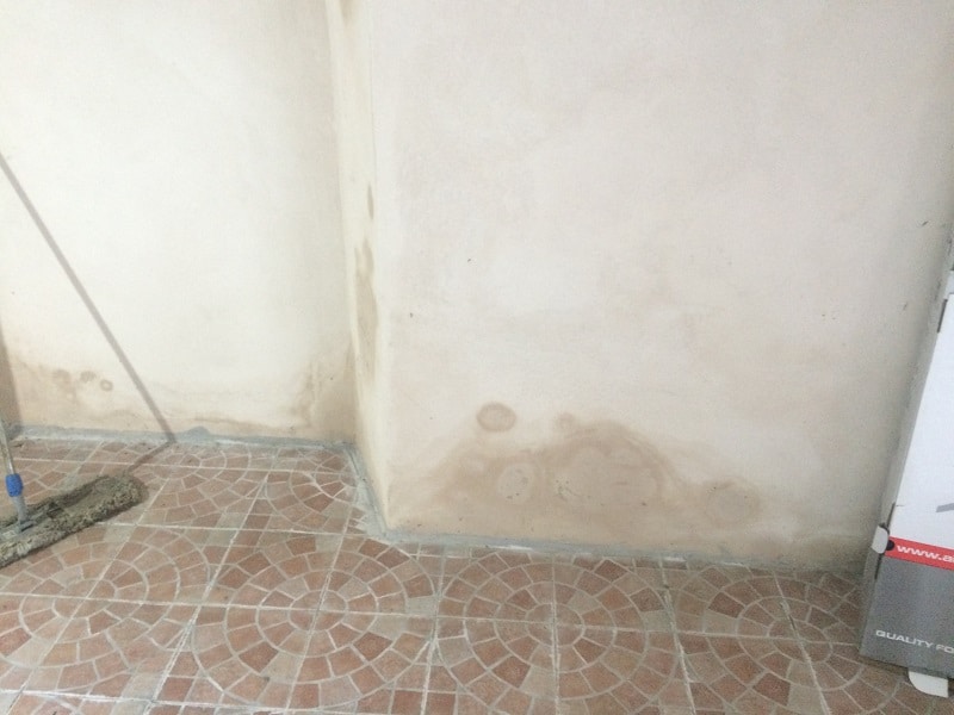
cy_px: 358
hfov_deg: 61.7
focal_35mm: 29
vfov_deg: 48.2
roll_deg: -2.0
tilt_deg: -25.9
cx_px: 477
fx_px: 799
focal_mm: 4.15
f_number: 2.2
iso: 320
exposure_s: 1/17
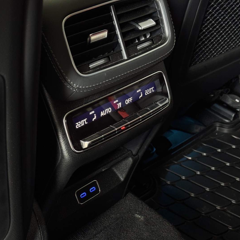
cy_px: 120
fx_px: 447
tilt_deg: -32.1
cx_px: 109
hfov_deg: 30.0
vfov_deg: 30.0
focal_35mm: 57
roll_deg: -1.0
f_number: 1.78
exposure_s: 1/40
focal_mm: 6.76
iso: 400
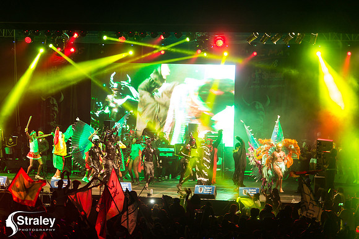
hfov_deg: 12.8
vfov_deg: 8.6
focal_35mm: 160
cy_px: 120
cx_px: 180
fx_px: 1595
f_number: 5.6
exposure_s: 1/60
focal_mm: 160
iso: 2000
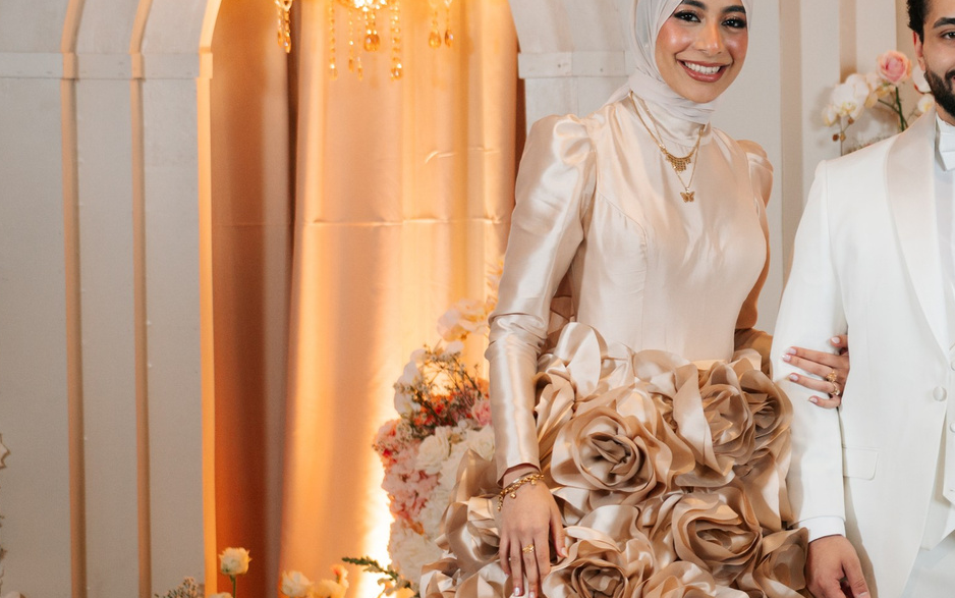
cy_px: 489
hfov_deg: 15.6
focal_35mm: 131
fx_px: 3411
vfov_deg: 10.0
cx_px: 1014
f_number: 2.8
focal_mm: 45
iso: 320
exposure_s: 1/200
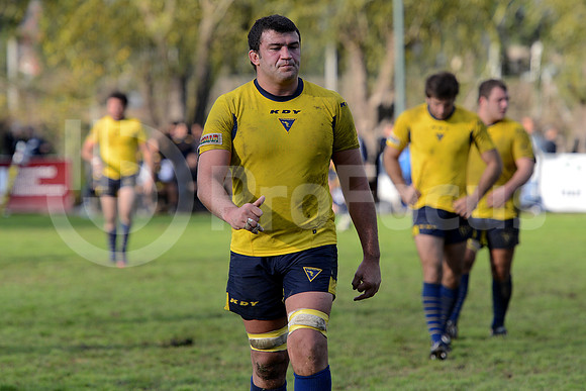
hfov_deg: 9.8
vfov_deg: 6.5
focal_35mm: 210
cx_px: 293
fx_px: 3419
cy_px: 196
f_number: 4
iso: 640
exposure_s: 1/1000
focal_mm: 210
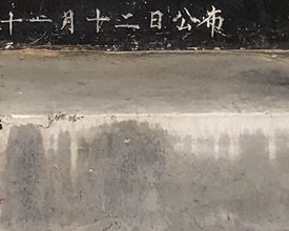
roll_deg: +2.4
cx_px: -49
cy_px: -145
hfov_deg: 9.6
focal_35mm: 199
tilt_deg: -10.3
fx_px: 1702
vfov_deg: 7.6
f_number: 1.8
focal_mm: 3.99
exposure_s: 1/1171
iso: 20
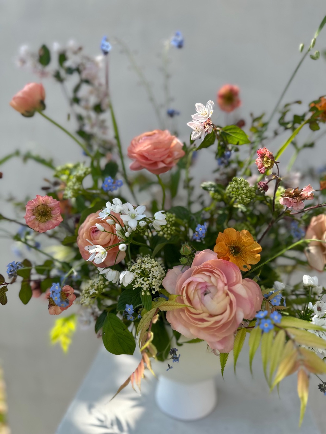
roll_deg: +1.5
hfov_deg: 56.8
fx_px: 301
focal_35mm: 24
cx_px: 163
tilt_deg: -12.4
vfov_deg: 71.6
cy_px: 217
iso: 80
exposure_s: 1/1393
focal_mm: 6.86
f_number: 1.78
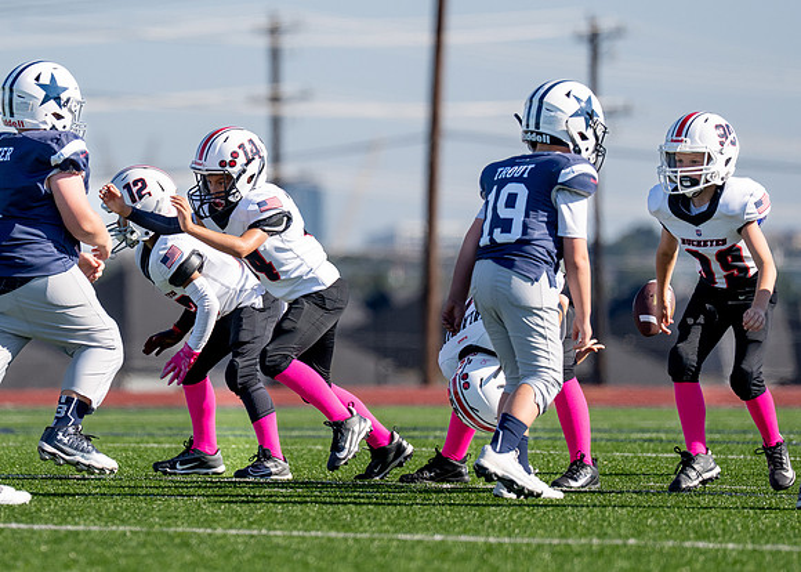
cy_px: 230
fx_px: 8221
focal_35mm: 361
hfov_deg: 5.6
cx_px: 203
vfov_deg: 4.0
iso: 320
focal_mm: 200
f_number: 2.8
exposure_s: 1/5000
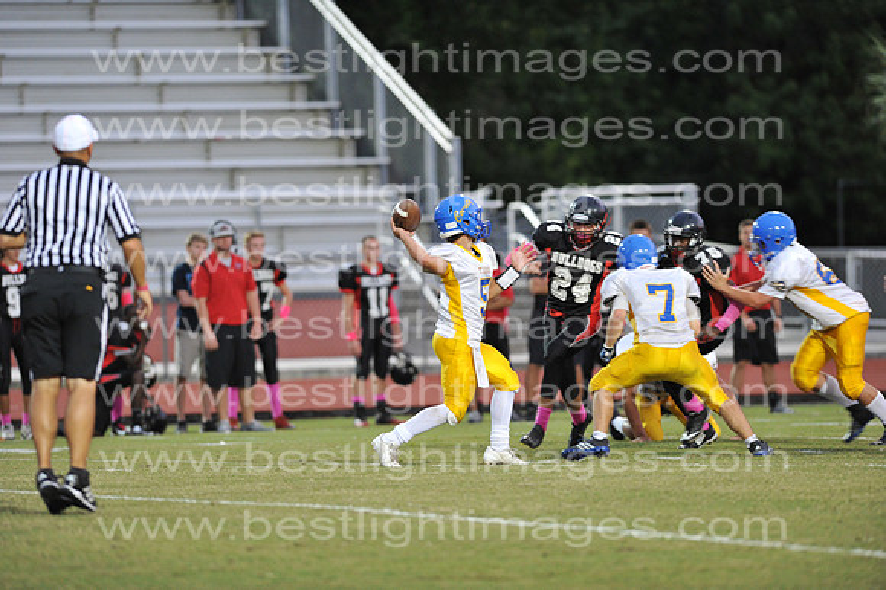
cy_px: 295
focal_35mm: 300
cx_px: 443
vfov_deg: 4.6
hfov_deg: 6.9
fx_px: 7379
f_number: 4
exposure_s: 1/250
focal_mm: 300
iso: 3200
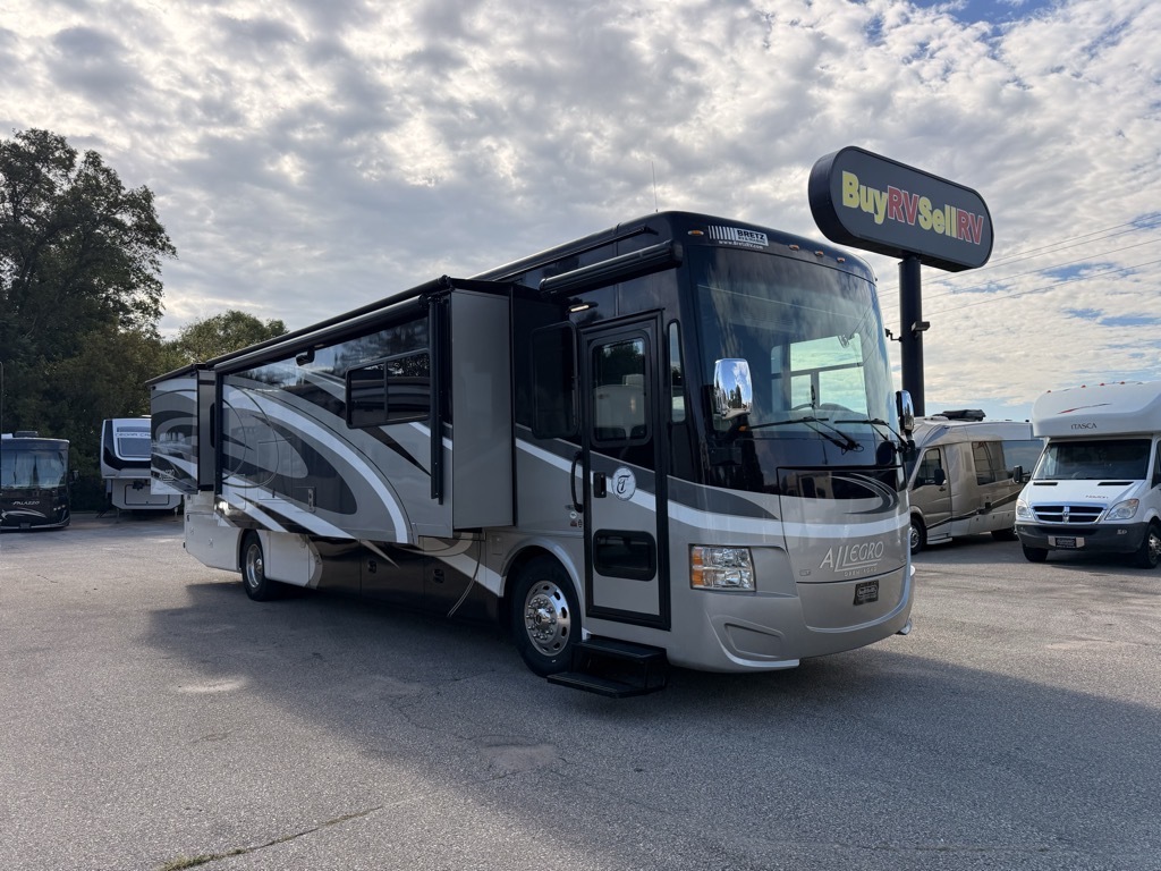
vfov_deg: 56.8
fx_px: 805
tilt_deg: +2.5
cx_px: 580
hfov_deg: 71.6
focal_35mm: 24
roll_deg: -0.2
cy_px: 436
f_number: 1.78
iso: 100
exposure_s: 1/5714
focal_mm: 6.76
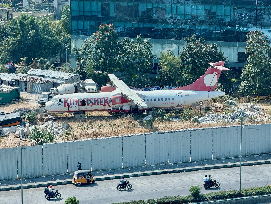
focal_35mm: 120
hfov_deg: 16.4
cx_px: 136
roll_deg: +0.1
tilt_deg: -10.6
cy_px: 102
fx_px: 939
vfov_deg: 12.3
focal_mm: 15.66
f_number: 2.8
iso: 64
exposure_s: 1/358
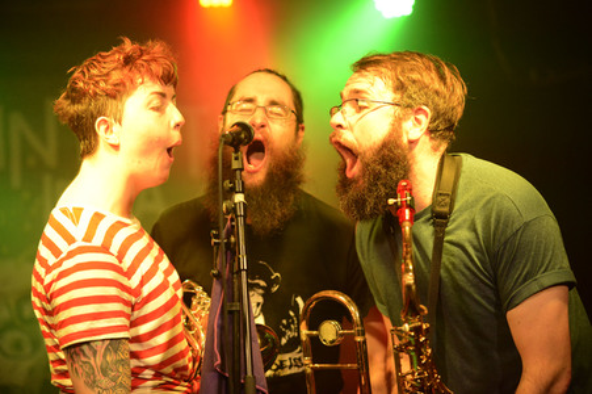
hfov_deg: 22.6
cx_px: 296
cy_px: 197
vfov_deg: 15.2
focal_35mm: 90
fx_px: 1479
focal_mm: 90
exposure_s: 1/320
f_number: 2.8
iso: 6400
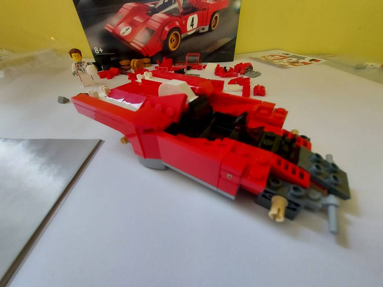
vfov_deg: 89.9
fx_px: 144
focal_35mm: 13
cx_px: 192
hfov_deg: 106.2
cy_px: 144
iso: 320
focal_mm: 1.74
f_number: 2.2
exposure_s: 1/33
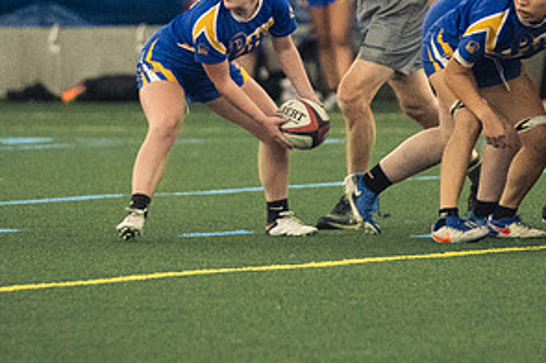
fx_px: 12089
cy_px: 227
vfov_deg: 1.7
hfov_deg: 2.6
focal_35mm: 798
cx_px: 217
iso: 11400
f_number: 2.8
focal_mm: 200
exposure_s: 1/500
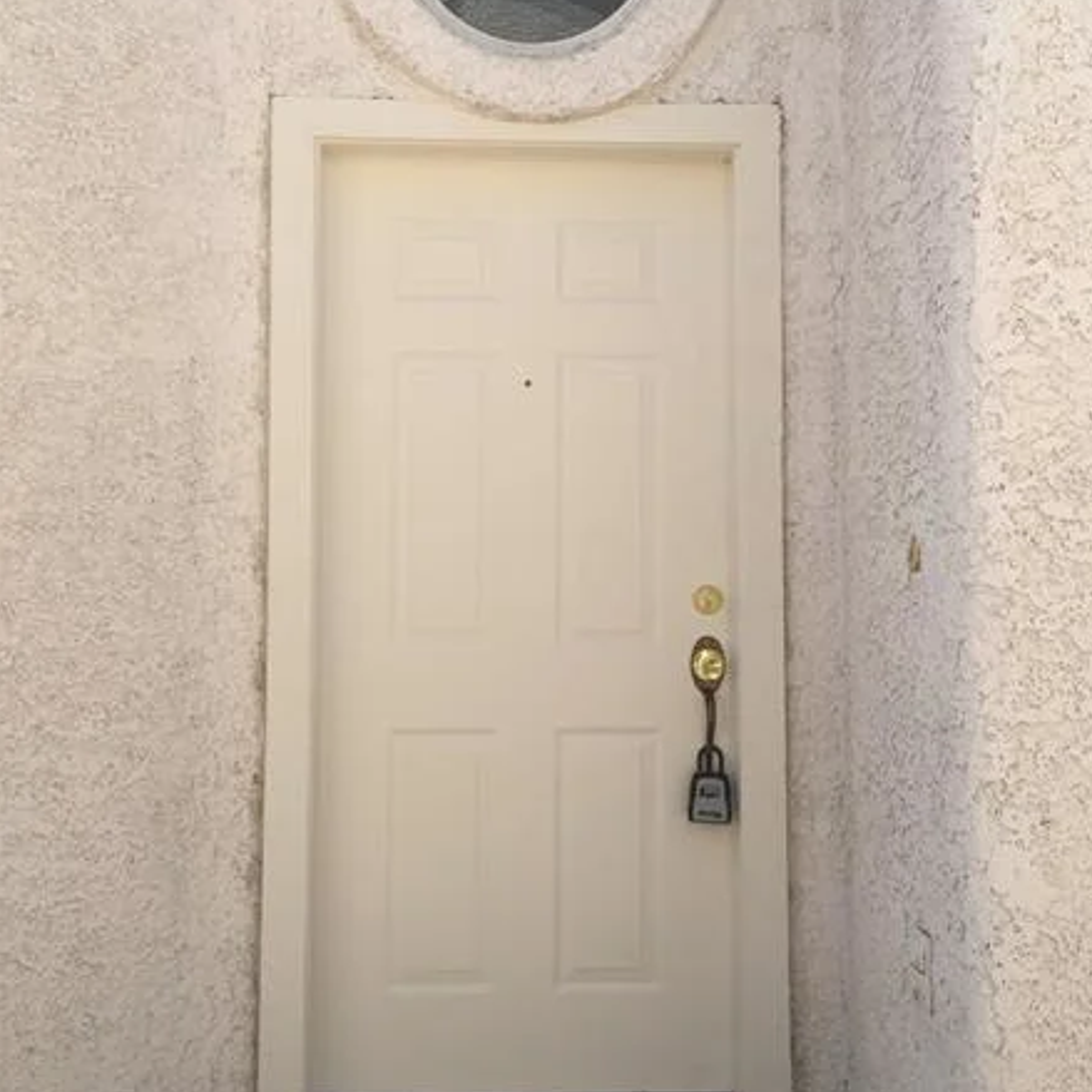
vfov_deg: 47.1
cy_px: 473
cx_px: 555
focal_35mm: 35
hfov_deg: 47.2
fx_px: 1249
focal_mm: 4.15
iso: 32
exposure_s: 1/1014
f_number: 2.2
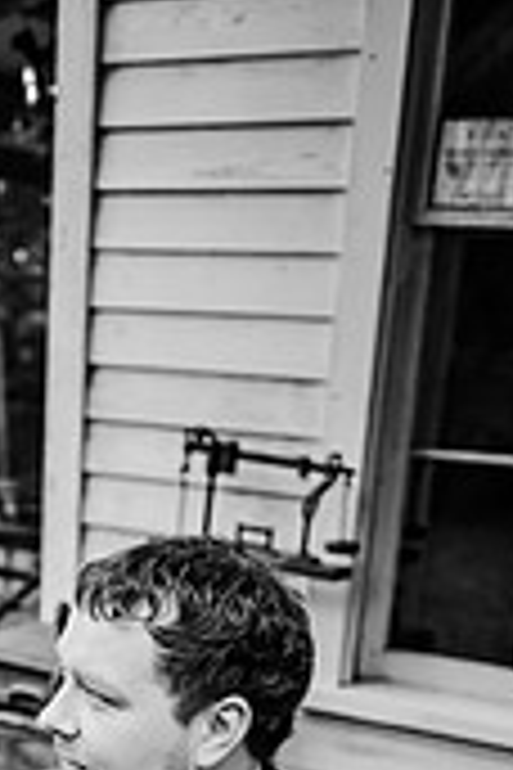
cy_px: 959
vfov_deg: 27.5
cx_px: 99
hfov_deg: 21.3
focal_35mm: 63
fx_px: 1347
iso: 160
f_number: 1.8
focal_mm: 24
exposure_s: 1/320
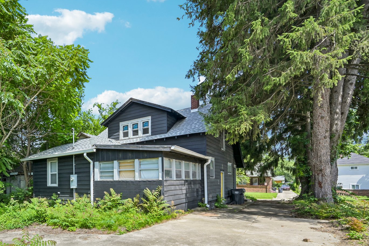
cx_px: 99
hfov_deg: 76.1
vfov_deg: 57.6
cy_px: 172
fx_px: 215
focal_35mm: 21
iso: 100
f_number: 8
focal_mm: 14
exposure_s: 1/160
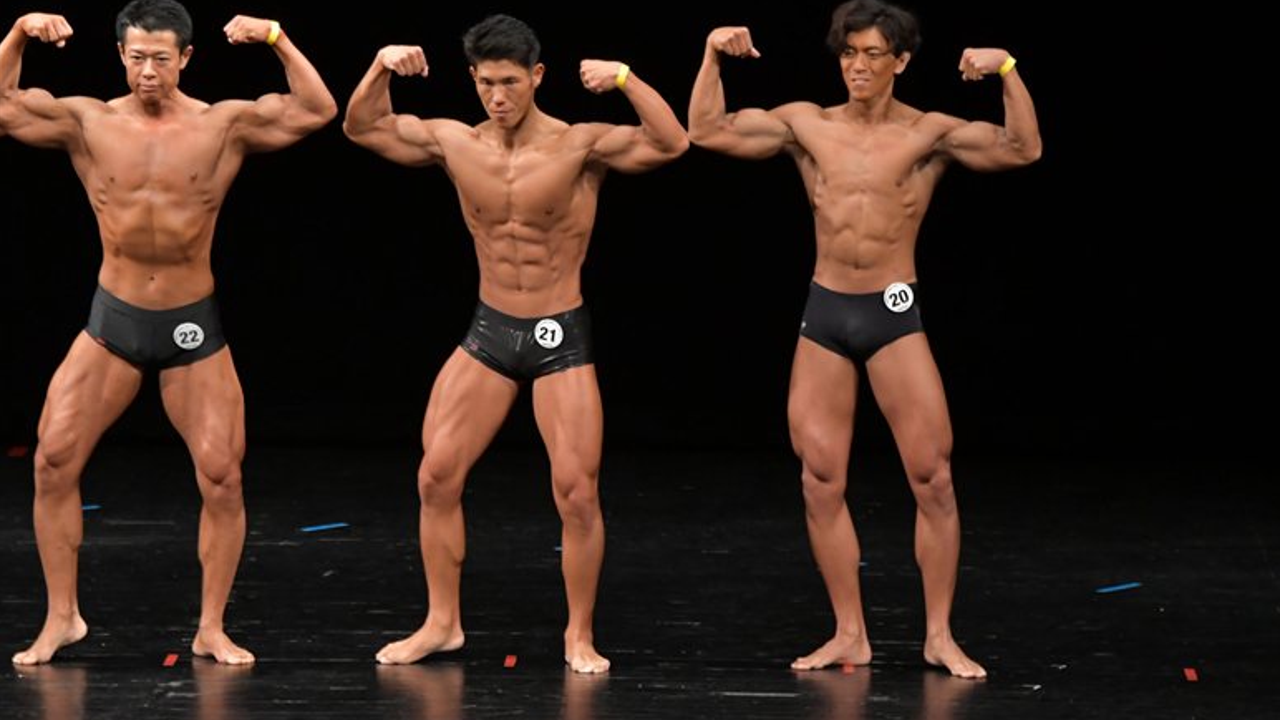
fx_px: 9095
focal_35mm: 268
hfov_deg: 8.1
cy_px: 340
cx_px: 641
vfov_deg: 4.5
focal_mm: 170
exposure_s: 1/400
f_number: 5.6
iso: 3200
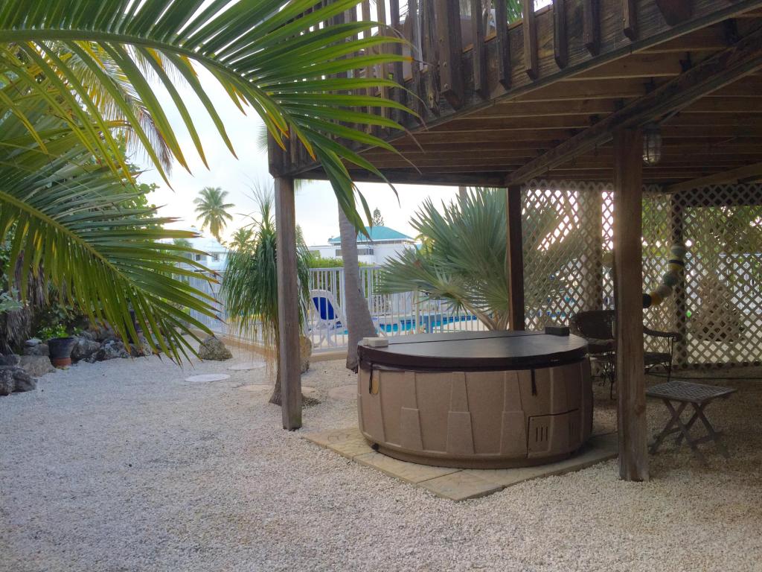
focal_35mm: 29
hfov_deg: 61.7
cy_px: 286
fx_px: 638
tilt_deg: -1.9
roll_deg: -0.3
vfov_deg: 48.2
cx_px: 381
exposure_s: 1/265
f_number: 2.2
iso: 32
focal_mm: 4.15
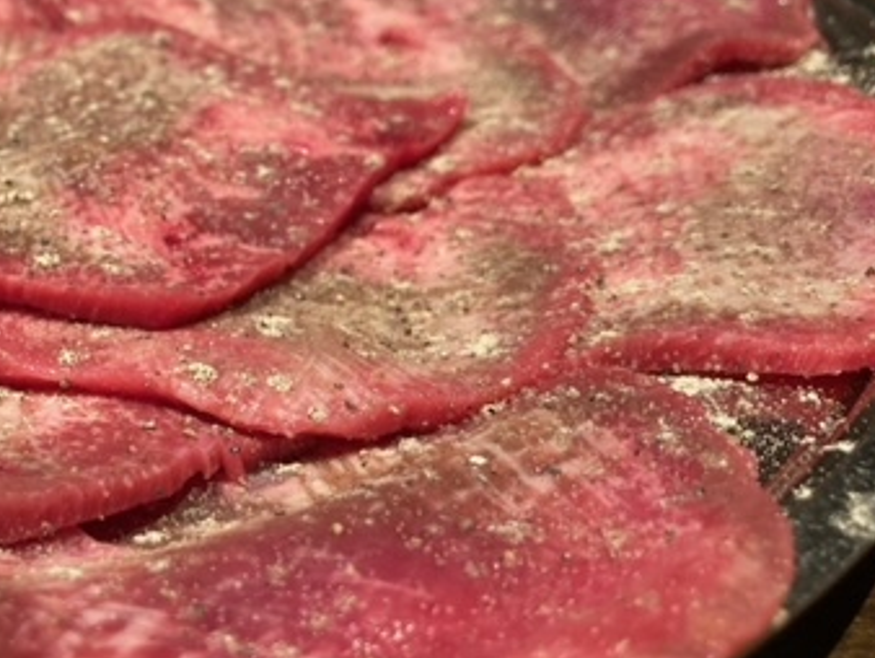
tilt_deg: -31.5
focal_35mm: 53
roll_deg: -1.3
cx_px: 124
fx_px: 1341
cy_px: 308
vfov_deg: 27.6
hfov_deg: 34.5
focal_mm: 3.99
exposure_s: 1/60
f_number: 1.8
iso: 160
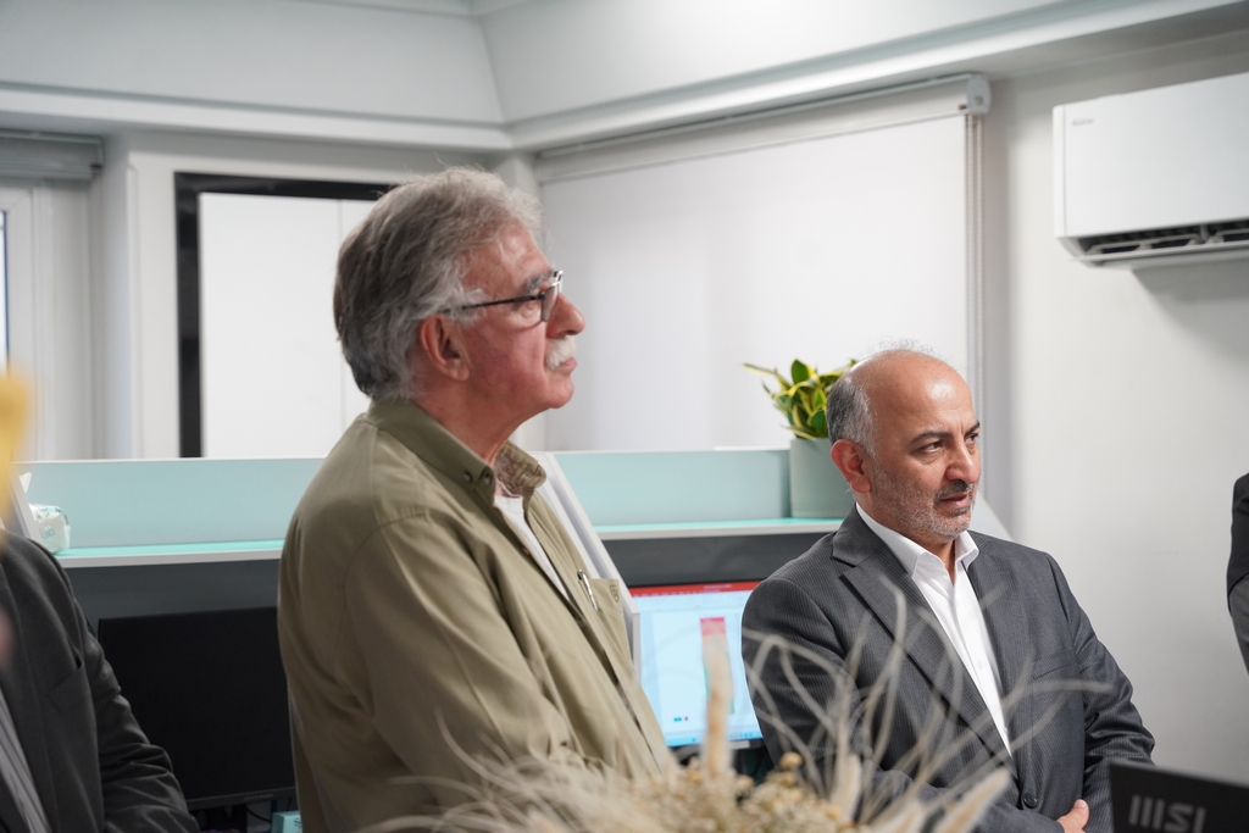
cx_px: 624
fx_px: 2429
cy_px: 416
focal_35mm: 70
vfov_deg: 19.5
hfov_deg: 28.8
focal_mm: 70
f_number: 4
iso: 2000
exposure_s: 1/160
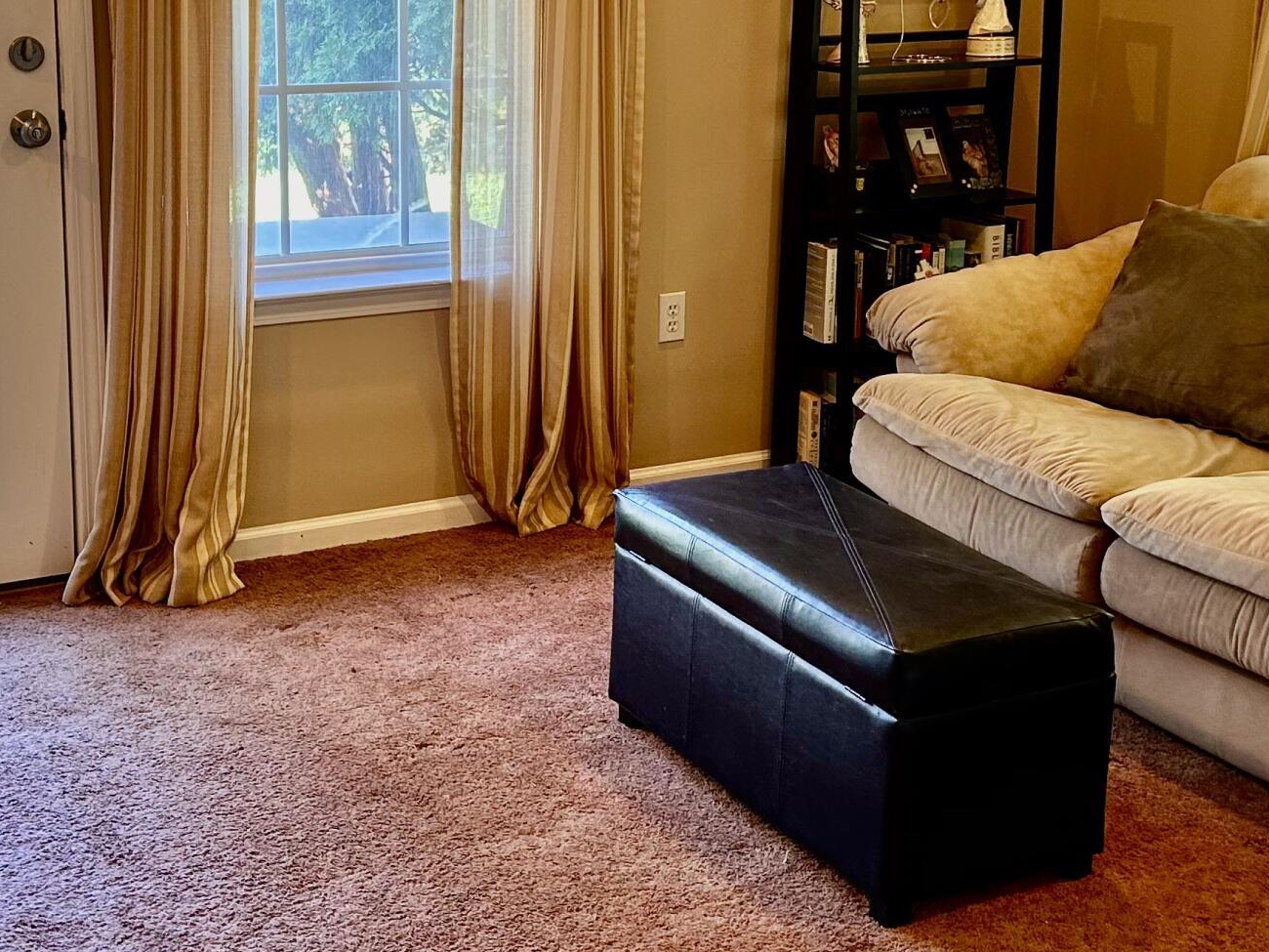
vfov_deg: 24.4
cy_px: 372
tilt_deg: -14.8
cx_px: 619
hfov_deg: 32.2
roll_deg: -1.1
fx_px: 2200
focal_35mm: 60
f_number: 1.5
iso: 100
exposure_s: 1/60
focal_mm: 5.7
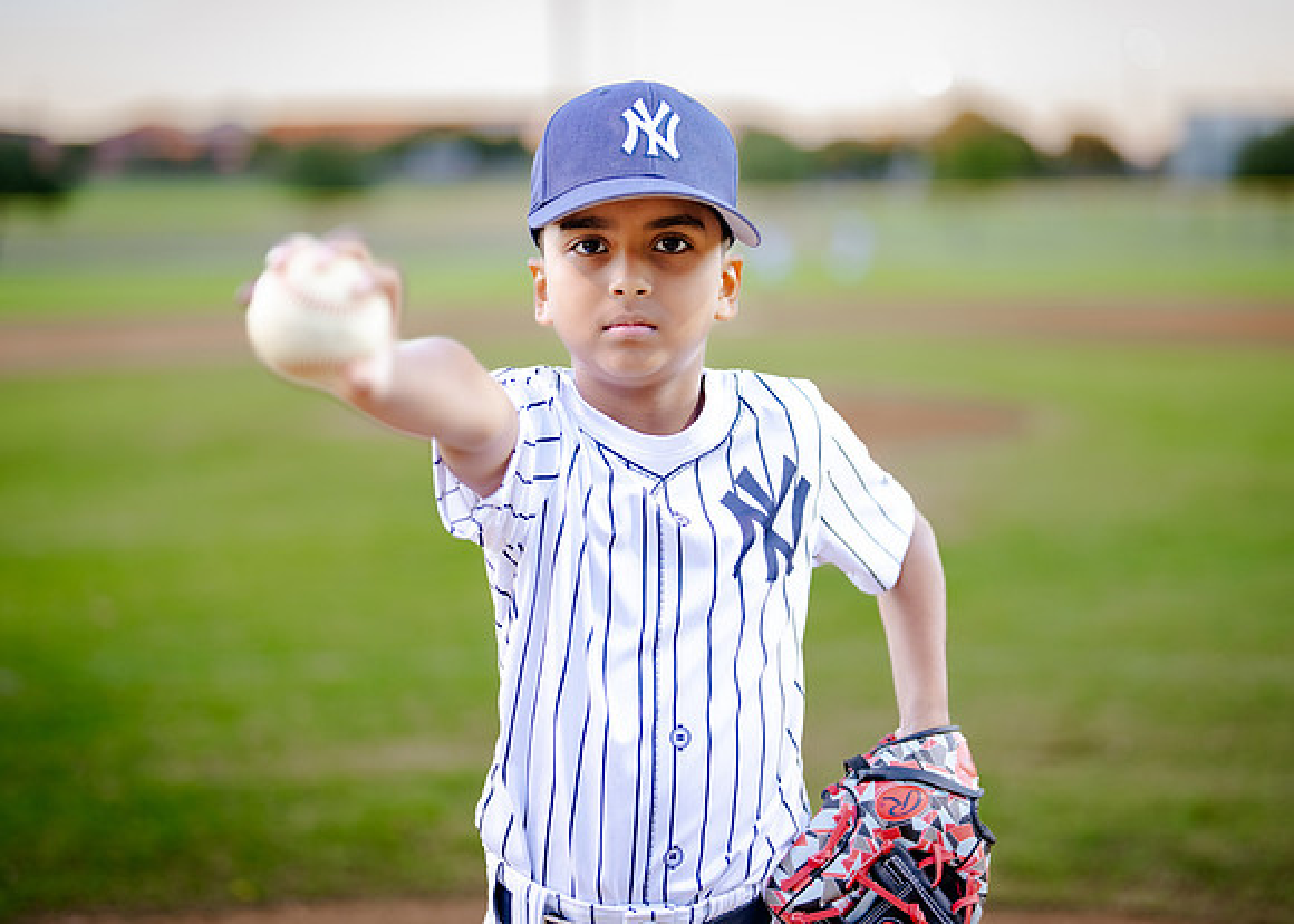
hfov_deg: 32.7
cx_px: 652
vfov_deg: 23.6
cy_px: 403
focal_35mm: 60
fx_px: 2205
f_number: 1.2
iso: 320
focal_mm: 50
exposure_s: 1/500
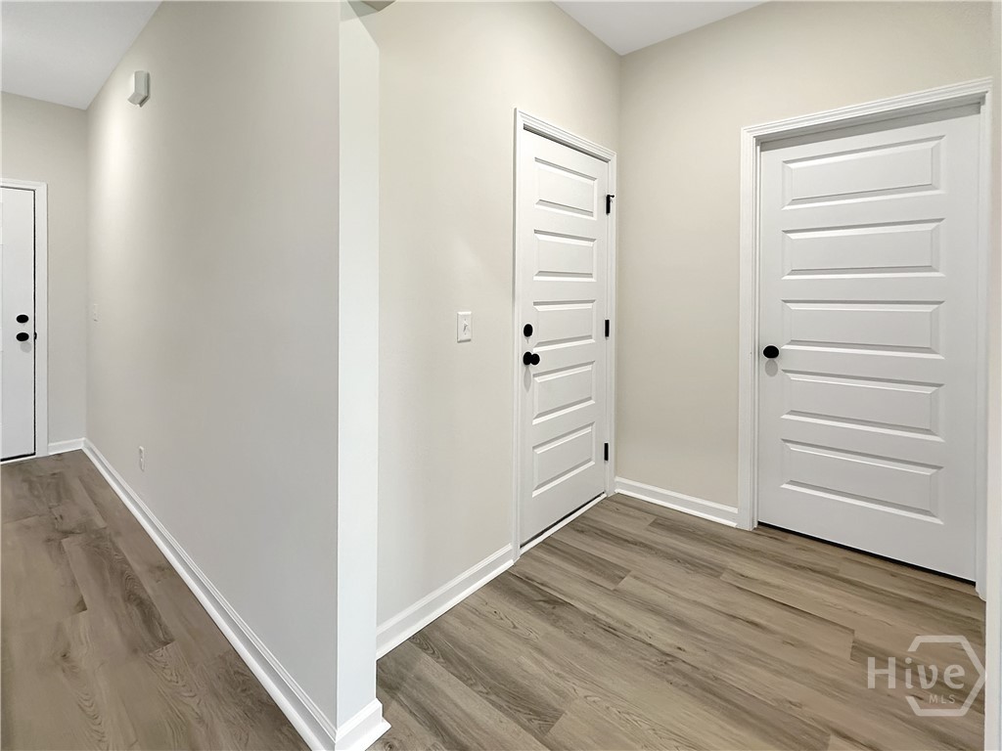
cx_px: 501
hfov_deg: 102.1
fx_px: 405
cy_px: 376
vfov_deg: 85.7
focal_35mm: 14
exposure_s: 1/120
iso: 200
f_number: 2.2
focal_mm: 2.22
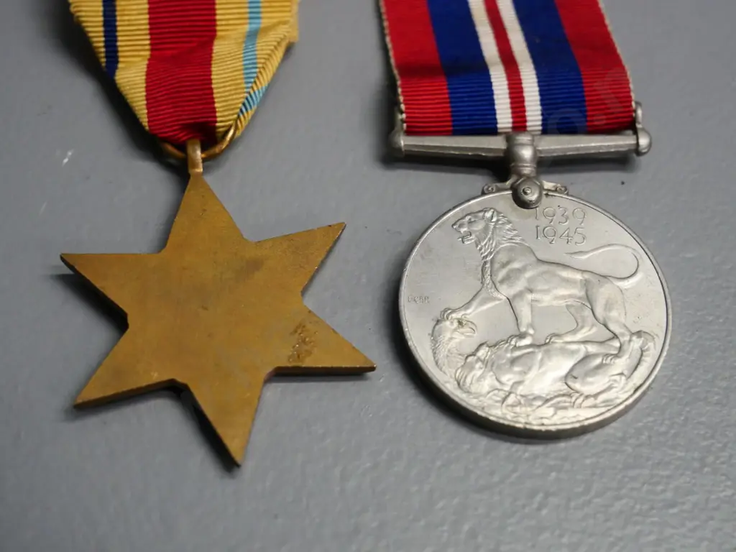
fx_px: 1361
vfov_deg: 22.9
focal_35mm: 64
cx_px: 368
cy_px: 276
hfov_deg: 30.3
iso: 1600
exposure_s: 1/125
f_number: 5
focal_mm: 32
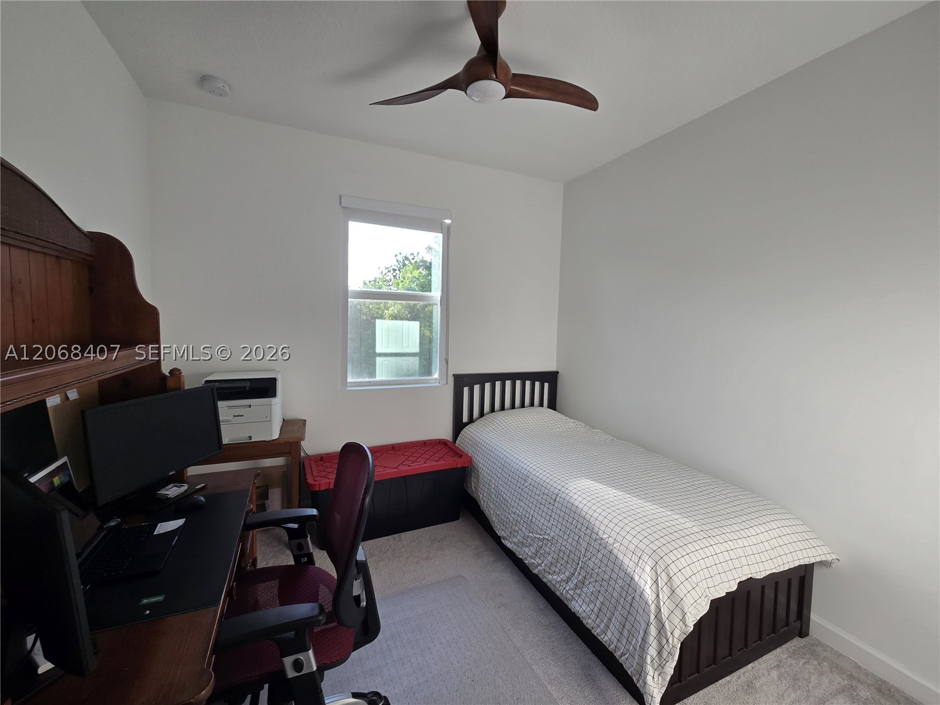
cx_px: 470
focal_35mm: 13
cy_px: 352
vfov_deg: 89.9
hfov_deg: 106.2
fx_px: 353
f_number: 2.2
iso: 50
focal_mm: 2.2
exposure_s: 1/120
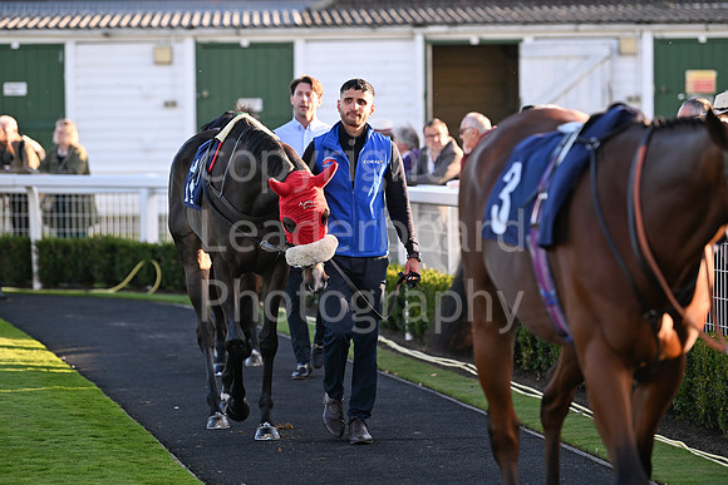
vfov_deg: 8.6
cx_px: 364
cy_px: 242
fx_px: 3236
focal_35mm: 160
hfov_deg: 12.8
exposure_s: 1/640
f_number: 4
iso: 400
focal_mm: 160
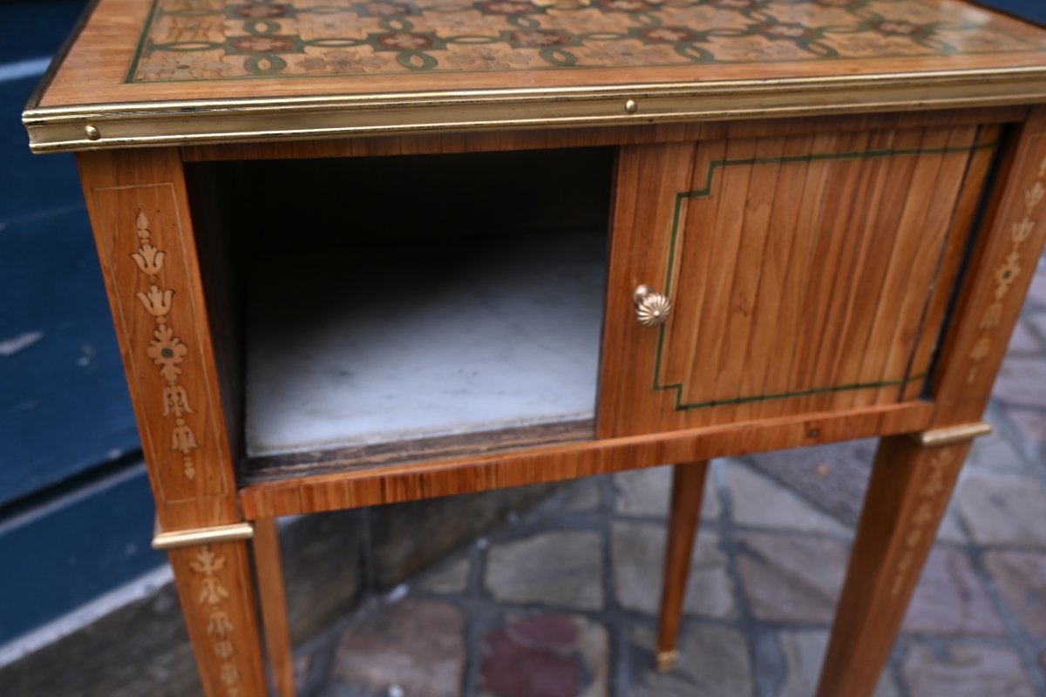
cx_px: 523
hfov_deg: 58.3
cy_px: 348
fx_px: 937
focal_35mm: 32
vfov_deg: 40.8
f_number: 5
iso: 200
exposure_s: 1/250
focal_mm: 21.5
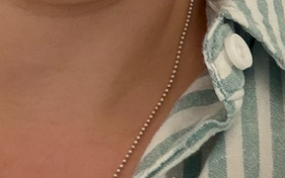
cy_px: -281
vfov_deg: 8.3
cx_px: 7
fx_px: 1094
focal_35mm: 141
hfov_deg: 14.6
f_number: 1.9
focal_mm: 2.71
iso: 400
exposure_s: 1/30
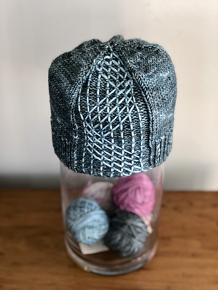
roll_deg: +1.0
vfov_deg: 33.8
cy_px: 145
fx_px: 479
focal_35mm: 57
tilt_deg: -40.4
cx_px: 109
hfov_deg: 25.7
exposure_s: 1/30
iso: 50
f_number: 2.8
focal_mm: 6.6
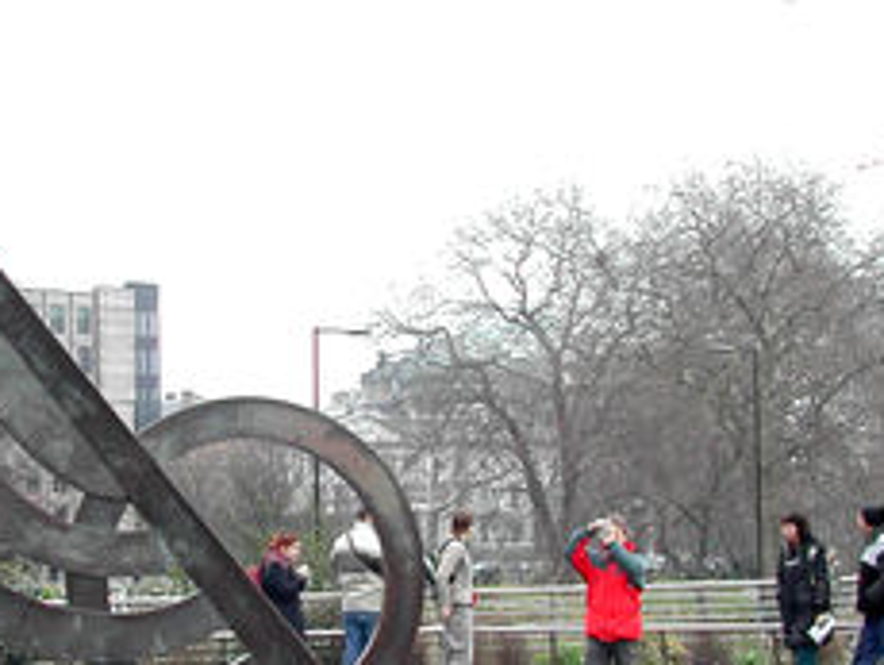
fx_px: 2071
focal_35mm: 81
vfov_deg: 18.2
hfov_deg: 24.0
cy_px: 431
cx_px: 307
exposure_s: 1/176
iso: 100
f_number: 2.8
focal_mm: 8
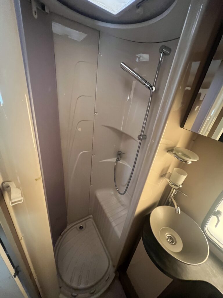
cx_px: 112
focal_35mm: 13
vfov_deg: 106.2
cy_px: 149
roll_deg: -7.1
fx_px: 112
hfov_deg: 89.9
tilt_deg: -25.7
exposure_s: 1/60
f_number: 1.8
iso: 1000
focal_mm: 1.57
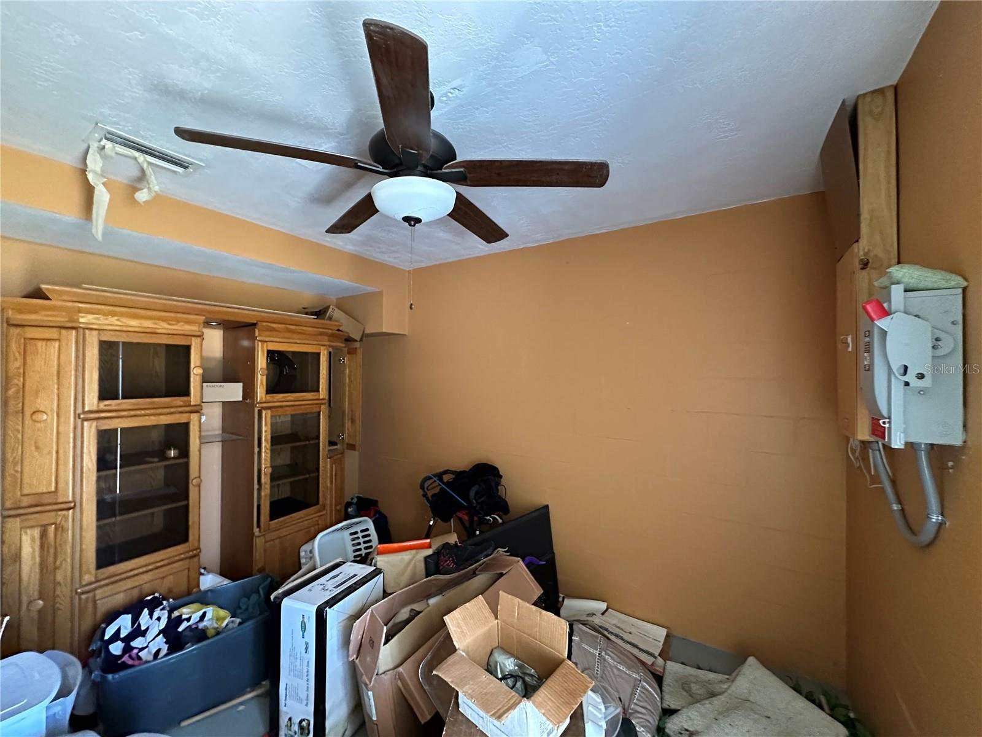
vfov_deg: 85.7
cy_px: 368
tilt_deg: +2.7
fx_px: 397
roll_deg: -1.6
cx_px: 491
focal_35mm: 14
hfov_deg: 102.1
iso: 640
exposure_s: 1/60
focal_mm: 2.22
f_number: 2.2
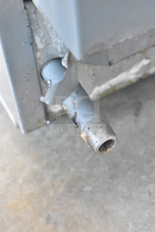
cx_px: 78
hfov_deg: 16.6
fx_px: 533
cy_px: 116
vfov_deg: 24.6
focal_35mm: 82
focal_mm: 55
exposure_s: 1/100
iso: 16000
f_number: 5.6
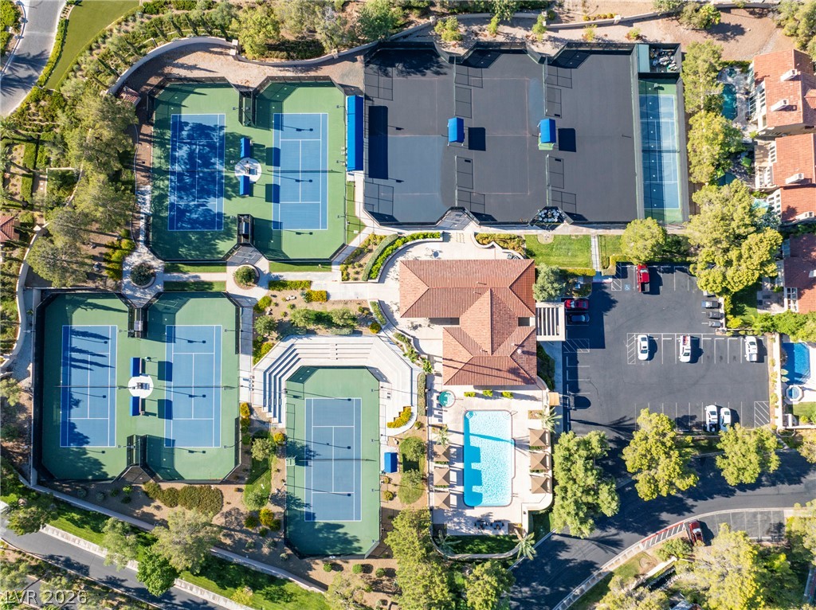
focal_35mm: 24
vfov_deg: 56.7
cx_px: 408
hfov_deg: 71.6
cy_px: 305
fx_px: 565
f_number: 2.8
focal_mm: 12.29
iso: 160
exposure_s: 1/200
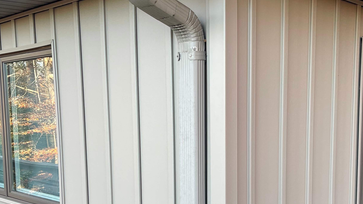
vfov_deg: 25.1
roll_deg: +0.9
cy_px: 155
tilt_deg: -5.9
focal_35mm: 47
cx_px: 212
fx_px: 452
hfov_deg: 43.6
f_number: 1.6
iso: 40
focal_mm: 5.1
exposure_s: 1/121
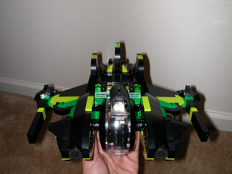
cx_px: 116
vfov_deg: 38.7
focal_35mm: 37
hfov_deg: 50.1
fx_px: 248
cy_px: 87
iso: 100
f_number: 4.5
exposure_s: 1/59.9
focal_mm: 5.6
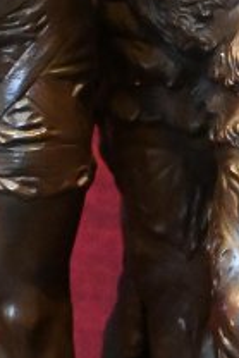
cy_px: -14
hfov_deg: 5.8
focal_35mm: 237
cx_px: 199
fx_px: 2360
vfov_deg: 8.6
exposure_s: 1/60
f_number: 4.5
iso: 9000
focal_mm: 27.5
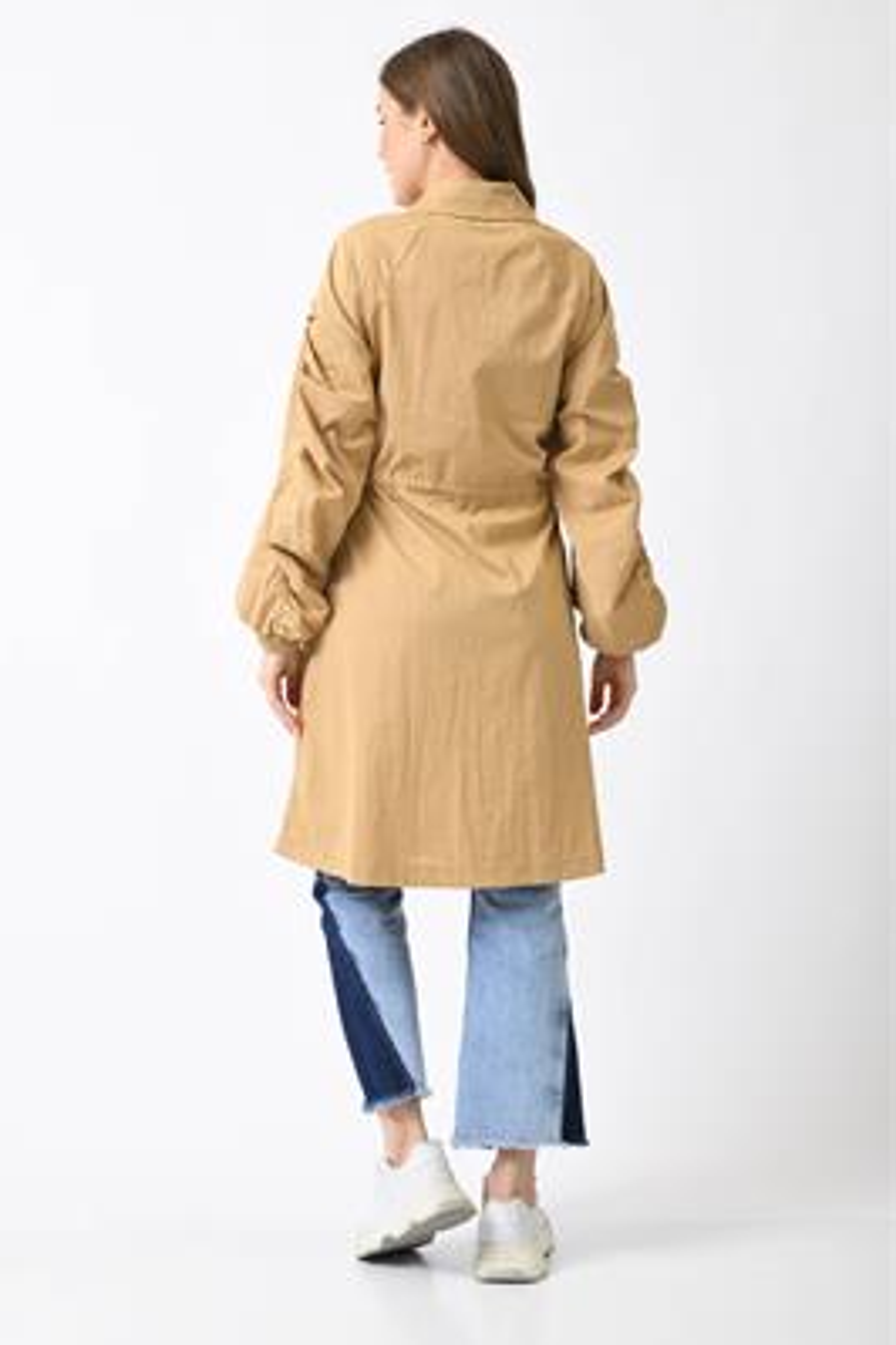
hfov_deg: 21.9
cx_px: 394
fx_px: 2314
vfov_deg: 32.4
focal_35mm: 62
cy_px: 667
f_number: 8
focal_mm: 55
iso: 100
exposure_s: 1/160
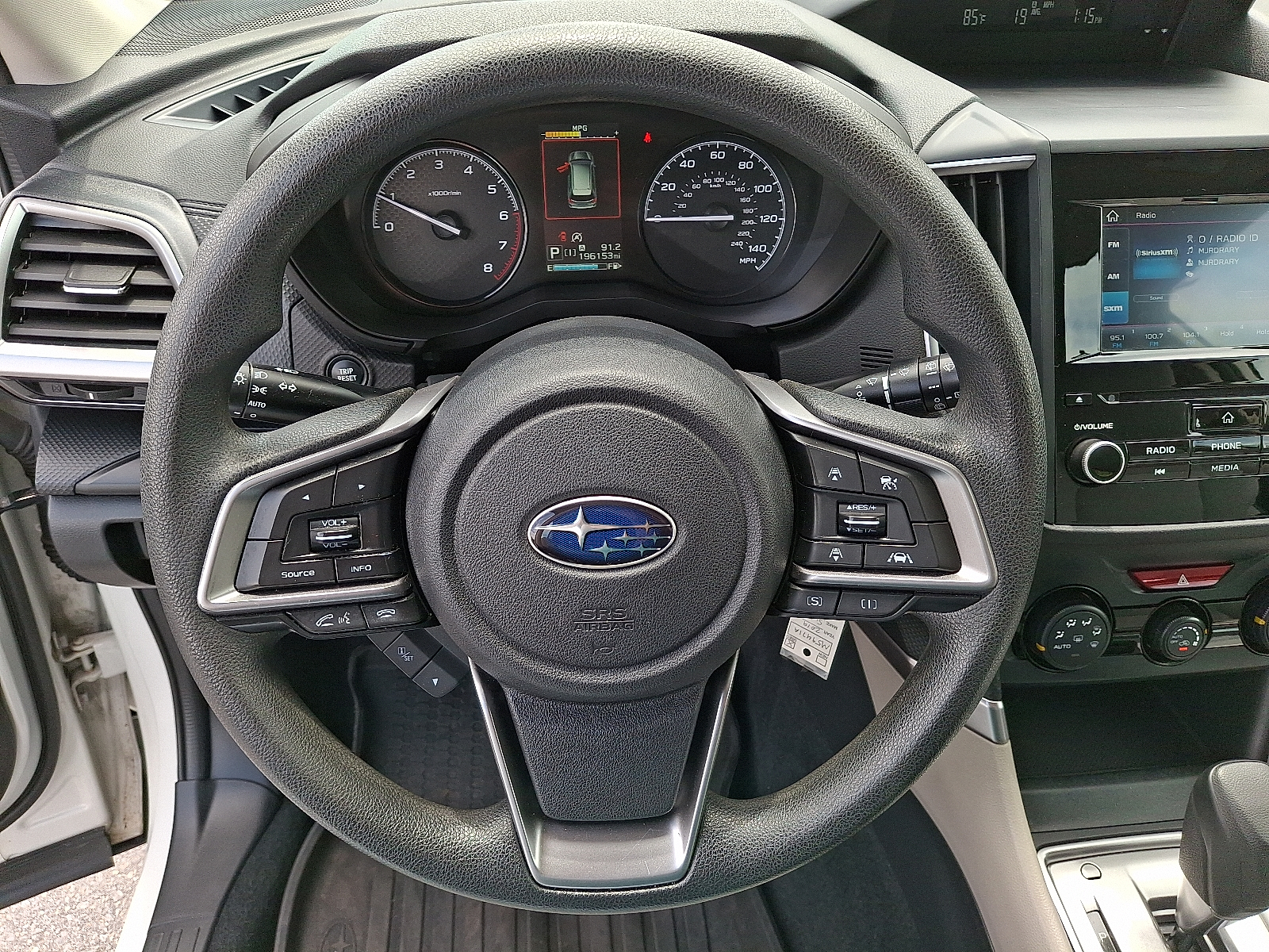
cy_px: 476
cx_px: 634
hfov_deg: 69.4
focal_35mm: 25
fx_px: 916
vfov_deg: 54.9
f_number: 1.8
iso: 30
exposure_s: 1/256
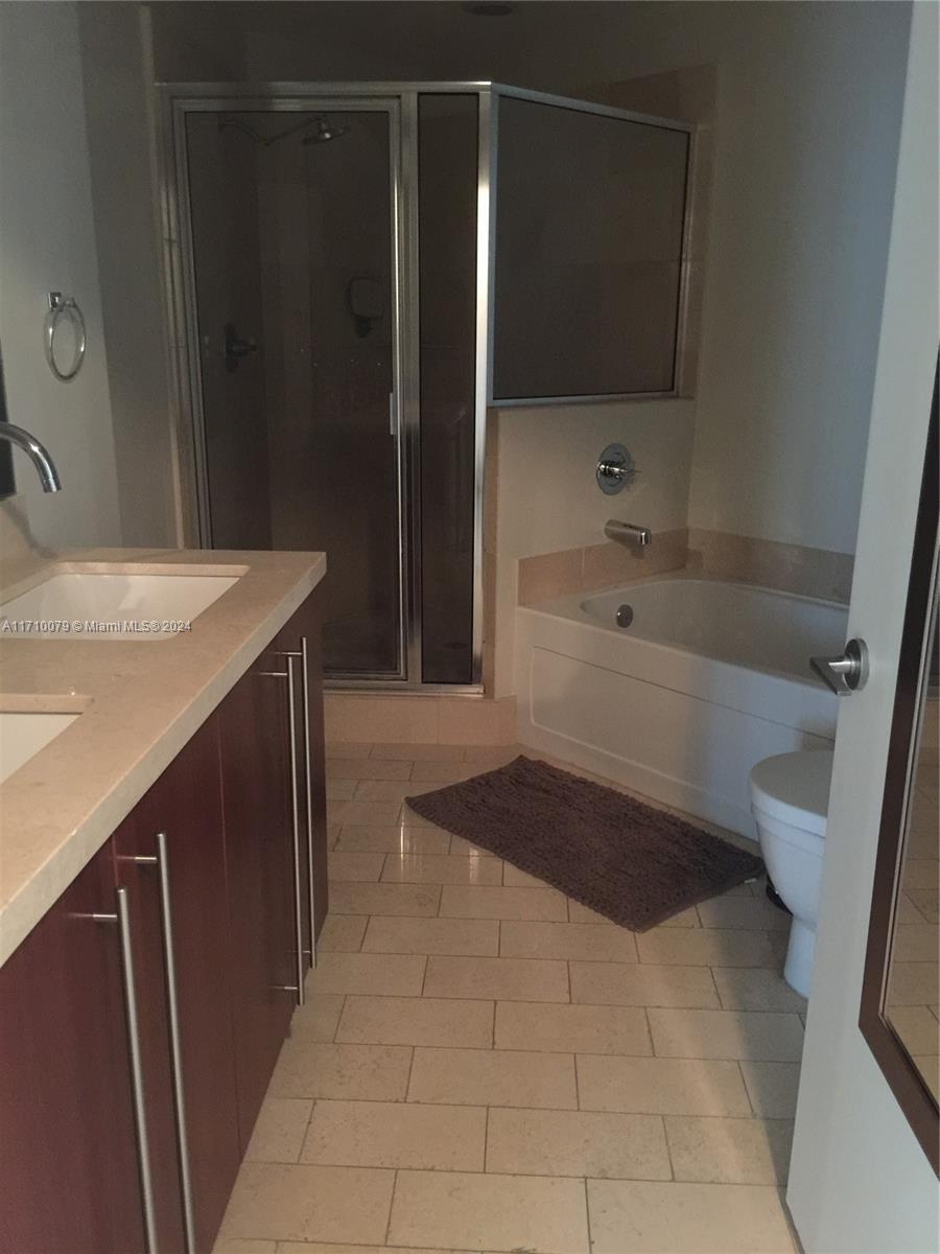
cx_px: 470
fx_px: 1050
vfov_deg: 61.7
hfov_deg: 48.2
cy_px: 627
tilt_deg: -15.1
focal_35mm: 29
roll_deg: -0.4
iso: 160
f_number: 2.2
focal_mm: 4.15
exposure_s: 1/4
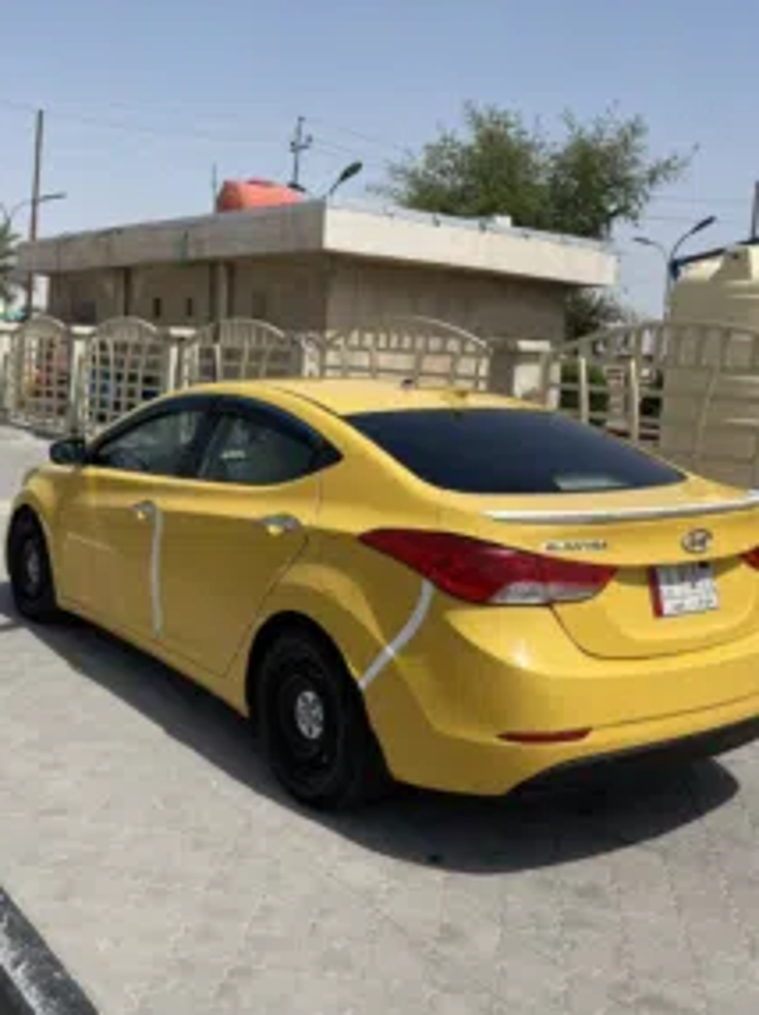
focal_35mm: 35
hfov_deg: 40.5
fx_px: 1025
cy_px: 412
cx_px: 301
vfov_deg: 52.3
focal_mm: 5.1
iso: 32
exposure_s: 1/5917
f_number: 1.6
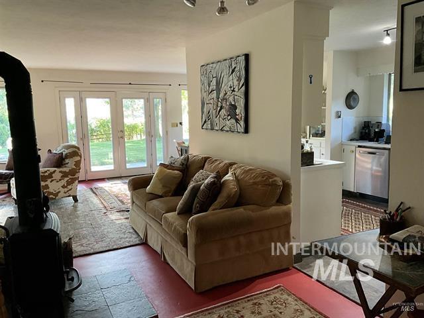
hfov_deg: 61.7
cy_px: 159
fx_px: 355
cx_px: 212
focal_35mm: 29
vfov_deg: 48.2
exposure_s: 1/60
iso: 160
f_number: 1.8
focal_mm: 3
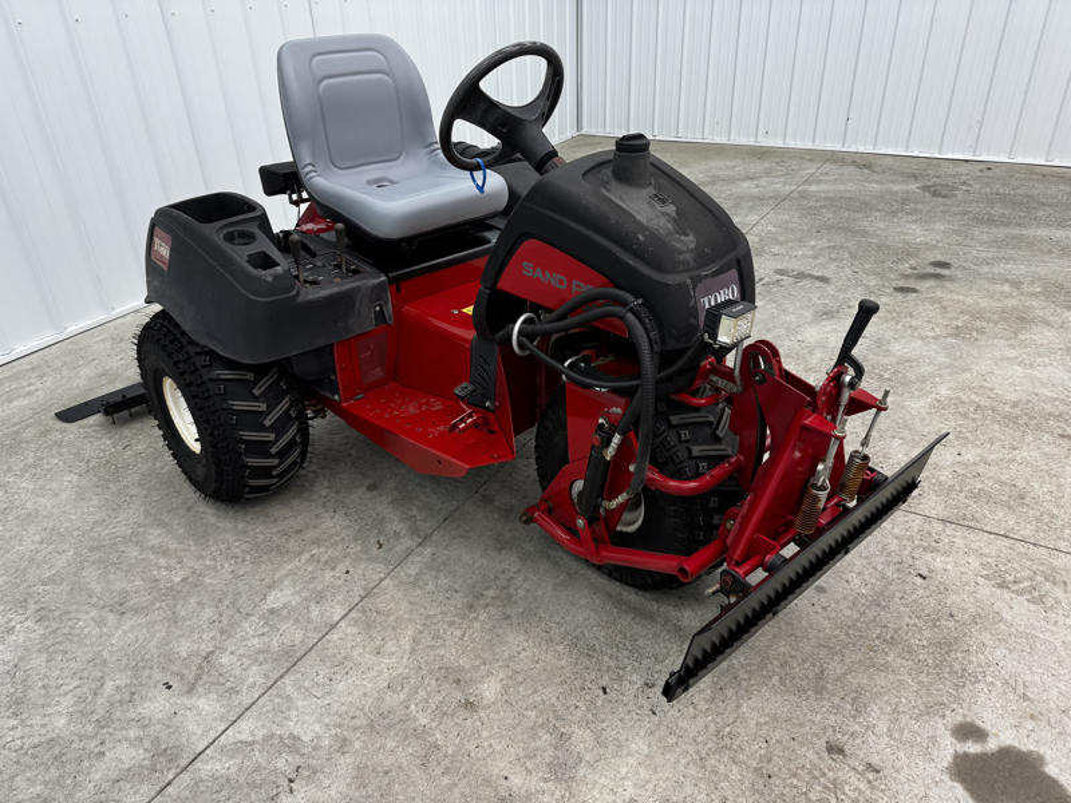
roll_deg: +1.2
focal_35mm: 24
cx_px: 536
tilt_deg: -31.0
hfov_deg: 71.6
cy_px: 402
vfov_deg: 56.8
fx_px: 743
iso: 100
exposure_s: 1/120
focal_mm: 6.76
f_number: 1.78
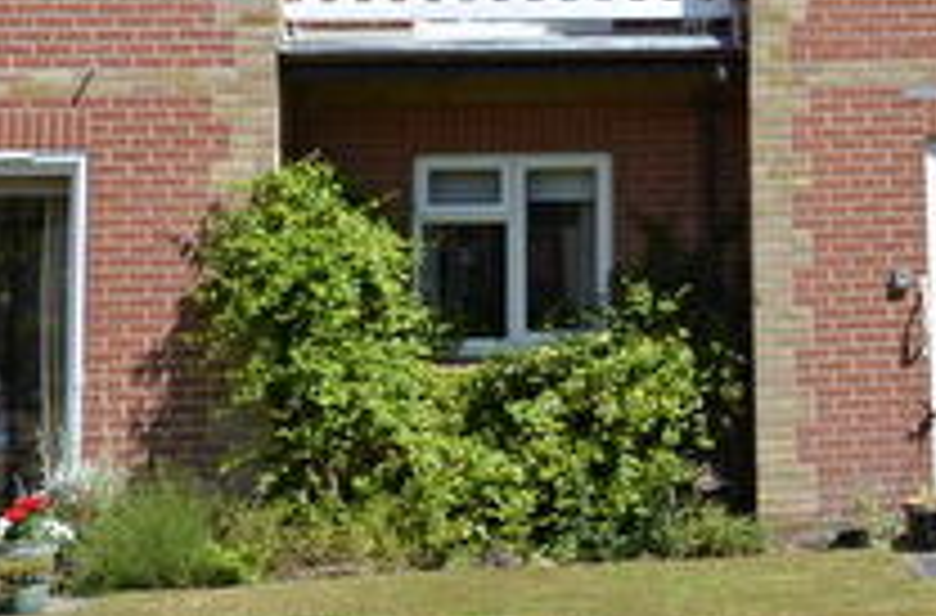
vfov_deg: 14.2
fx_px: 2357
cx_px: 1107
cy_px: -218
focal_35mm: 91
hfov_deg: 21.0
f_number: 8
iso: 125
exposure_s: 1/250
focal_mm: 18
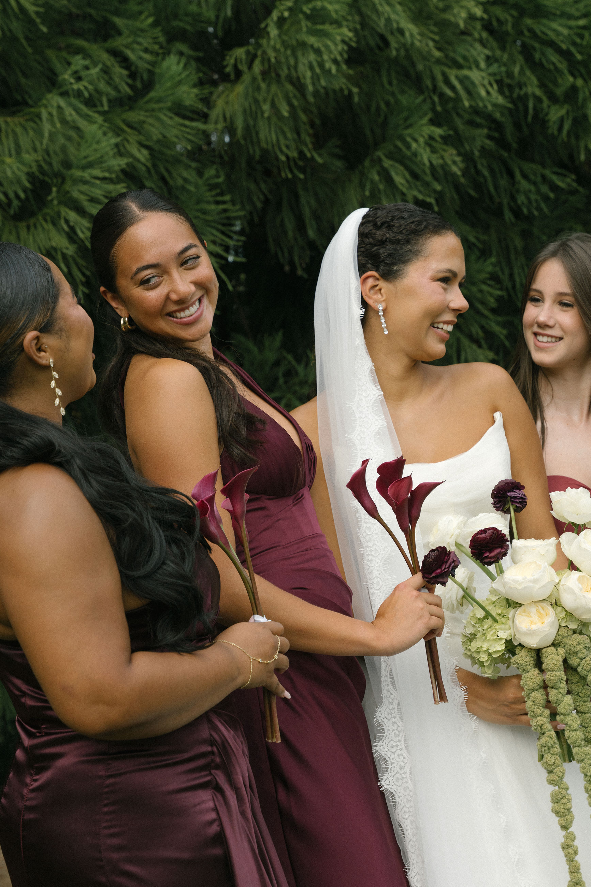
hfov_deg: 14.1
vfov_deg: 21.0
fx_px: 2388
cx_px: 338
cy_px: 523
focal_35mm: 97
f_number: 5.6
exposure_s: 1/800
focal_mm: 70
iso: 160
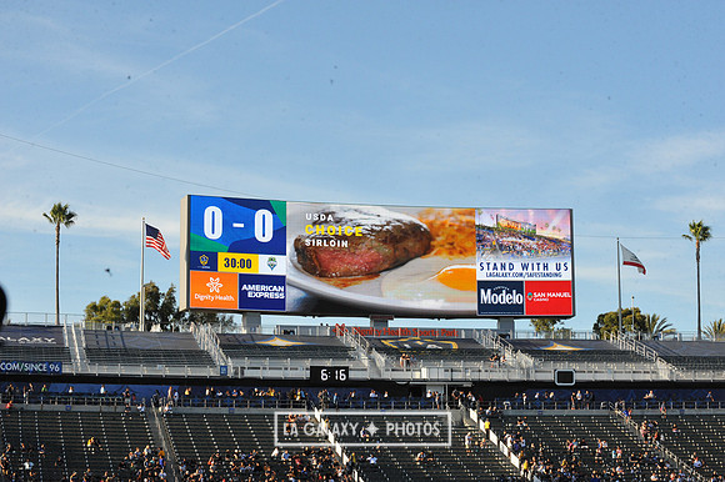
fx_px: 1610
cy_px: 241
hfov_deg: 25.4
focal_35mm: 80
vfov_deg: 17.0
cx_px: 362
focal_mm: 80
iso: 1600
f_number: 14
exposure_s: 1/800
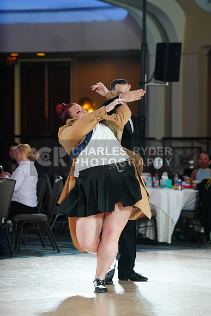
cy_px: 158
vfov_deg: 13.1
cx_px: 106
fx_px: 1379
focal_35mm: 157
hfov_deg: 8.7
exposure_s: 1/200
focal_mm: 157
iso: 1600
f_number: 5
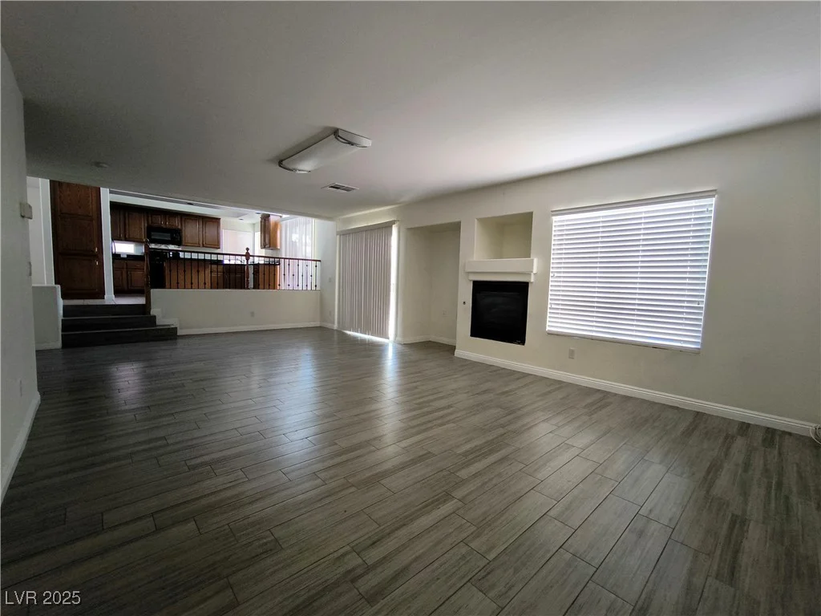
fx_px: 356
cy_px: 308
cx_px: 410
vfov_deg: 81.7
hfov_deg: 98.2
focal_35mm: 15
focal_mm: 1.91
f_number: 2.2
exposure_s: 1/40
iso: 250
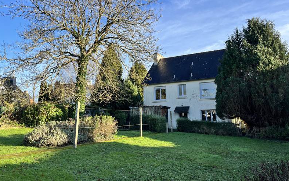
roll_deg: +0.4
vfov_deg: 44.5
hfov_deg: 66.5
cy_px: 86
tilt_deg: +8.3
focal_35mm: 28
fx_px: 221
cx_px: 145
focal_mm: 5.1
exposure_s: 1/1009
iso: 50
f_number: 1.6
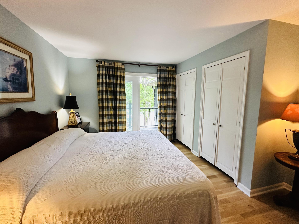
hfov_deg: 98.2
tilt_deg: -6.0
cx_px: 148
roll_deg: +0.1
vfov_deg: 81.7
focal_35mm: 15
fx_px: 130
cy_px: 110
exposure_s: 1/120
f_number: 2.2
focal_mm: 2.22
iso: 250
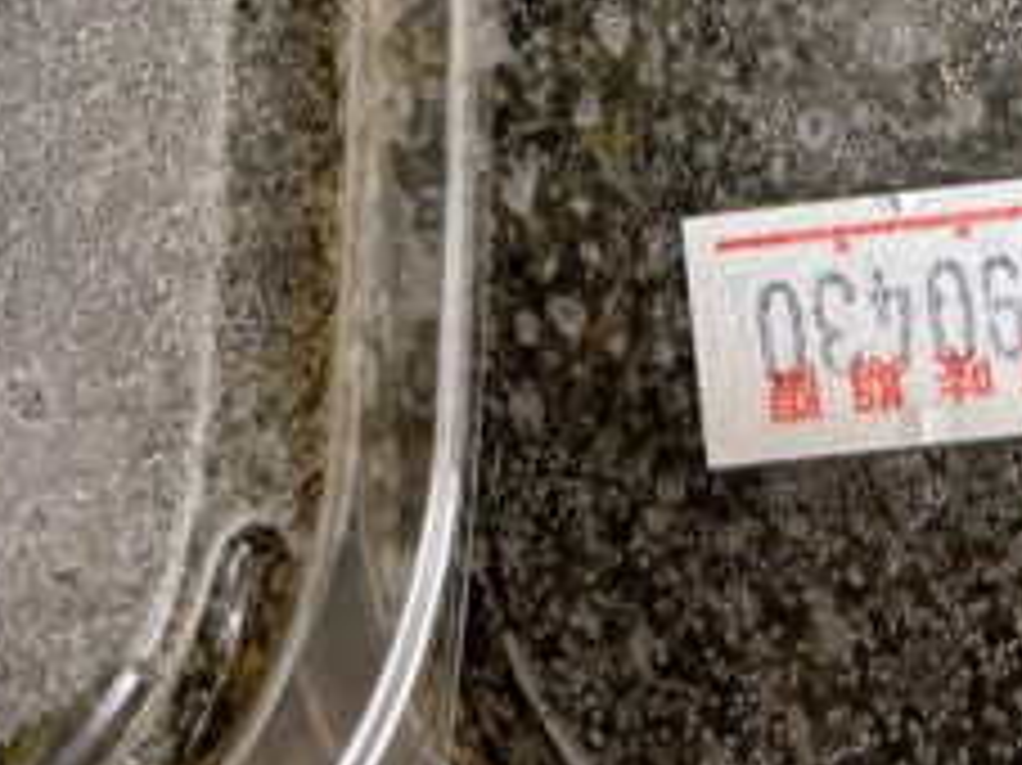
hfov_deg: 17.9
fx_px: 3246
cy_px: -441
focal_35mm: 110
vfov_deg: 12.7
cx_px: 653
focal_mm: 5.96
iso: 80
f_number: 1.6
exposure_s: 1/60
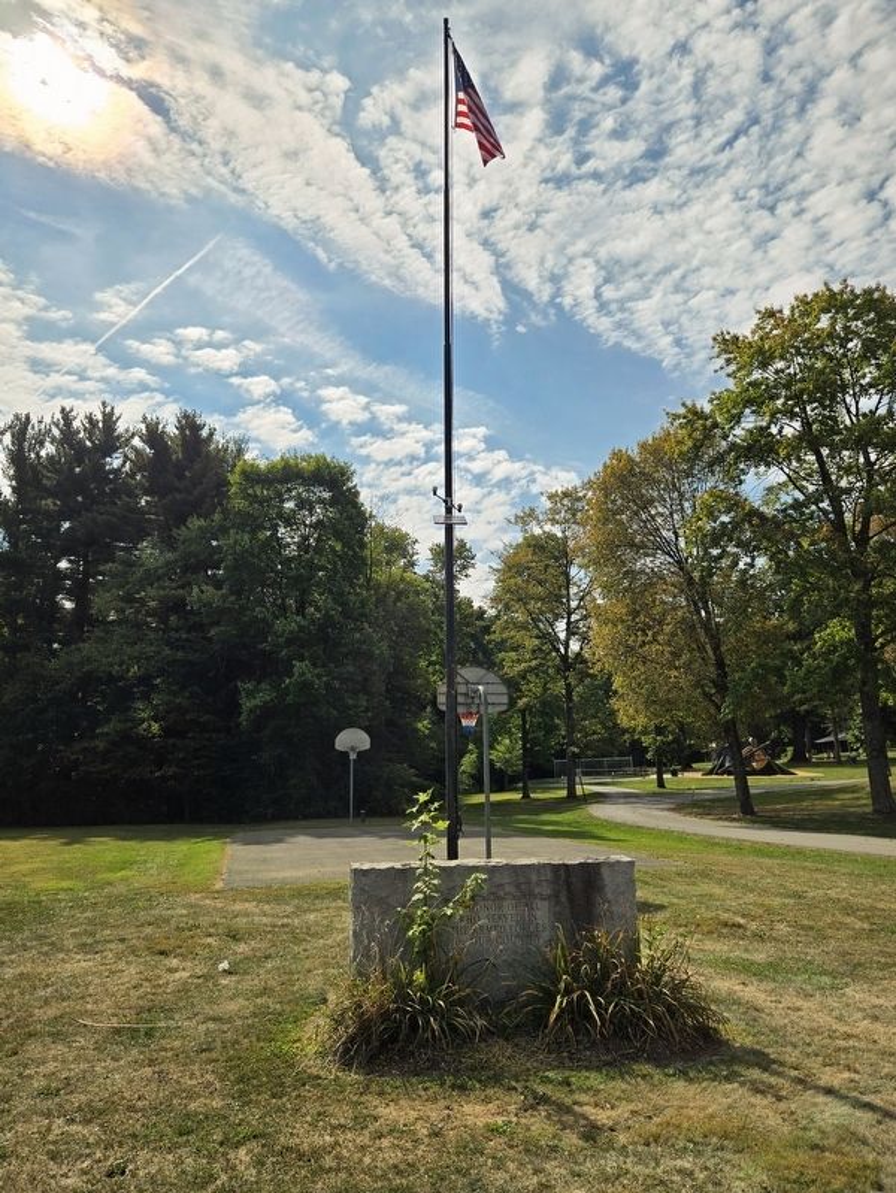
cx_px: 448
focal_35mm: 23
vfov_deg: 73.9
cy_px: 596
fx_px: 793
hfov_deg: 58.9
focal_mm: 5.4
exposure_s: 1/9322
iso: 25
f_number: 1.8
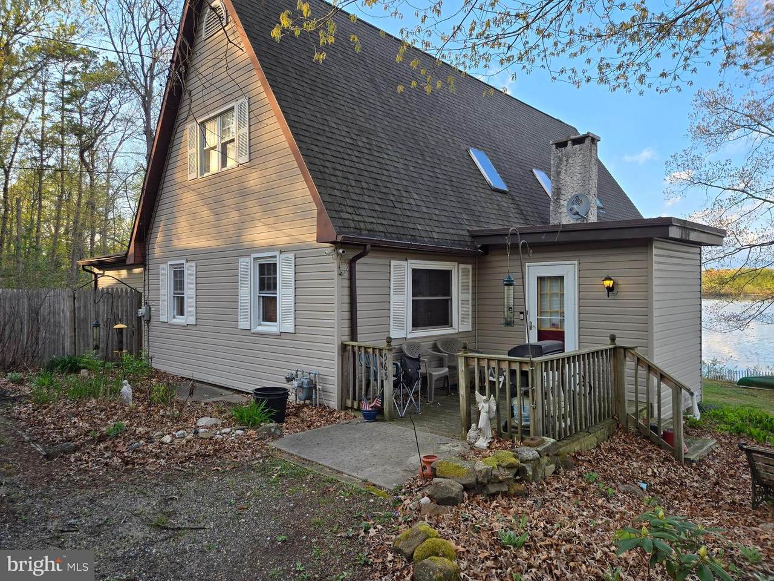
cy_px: 290
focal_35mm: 23
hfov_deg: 73.9
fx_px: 514
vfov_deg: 58.9
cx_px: 387
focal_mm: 5.4
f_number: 1.8
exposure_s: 1/392
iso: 25
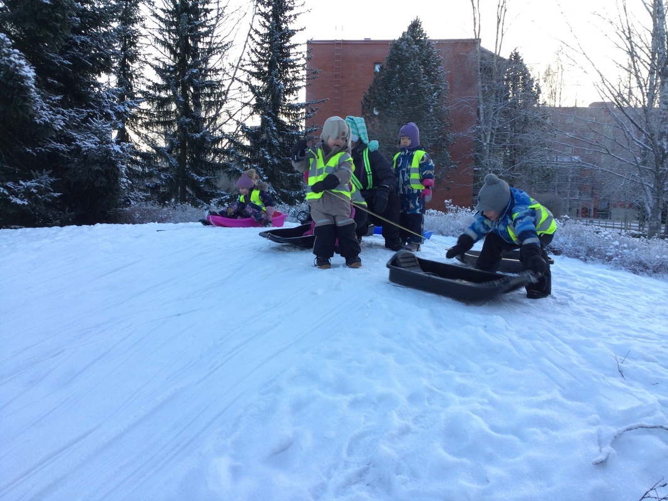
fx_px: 598
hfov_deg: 58.4
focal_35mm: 31
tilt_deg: -4.4
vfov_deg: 45.4
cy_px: 250
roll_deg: -0.7
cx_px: 334
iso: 25
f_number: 2.4
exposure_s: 1/50
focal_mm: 3.3
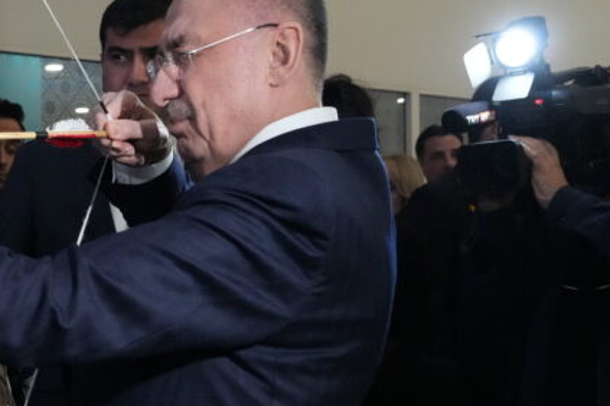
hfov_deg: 25.5
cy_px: 224
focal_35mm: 75
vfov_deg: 18.2
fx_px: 1271
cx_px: -20
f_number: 6.3
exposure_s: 1/400
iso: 8000
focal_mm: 31
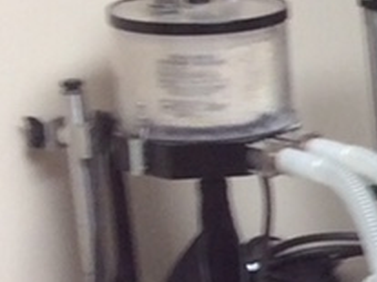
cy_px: 215
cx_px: 801
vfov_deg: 7.5
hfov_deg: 9.3
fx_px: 2155
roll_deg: +1.7
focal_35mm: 198
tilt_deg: -16.2
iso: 50
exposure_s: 1/24
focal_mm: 3.3
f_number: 2.4
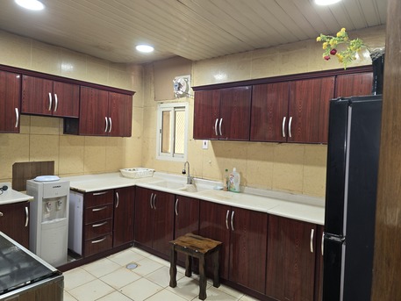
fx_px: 267
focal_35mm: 23
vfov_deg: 58.9
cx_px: 200
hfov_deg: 73.9
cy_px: 150
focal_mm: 6.3
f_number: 1.7
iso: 100
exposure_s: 1/24
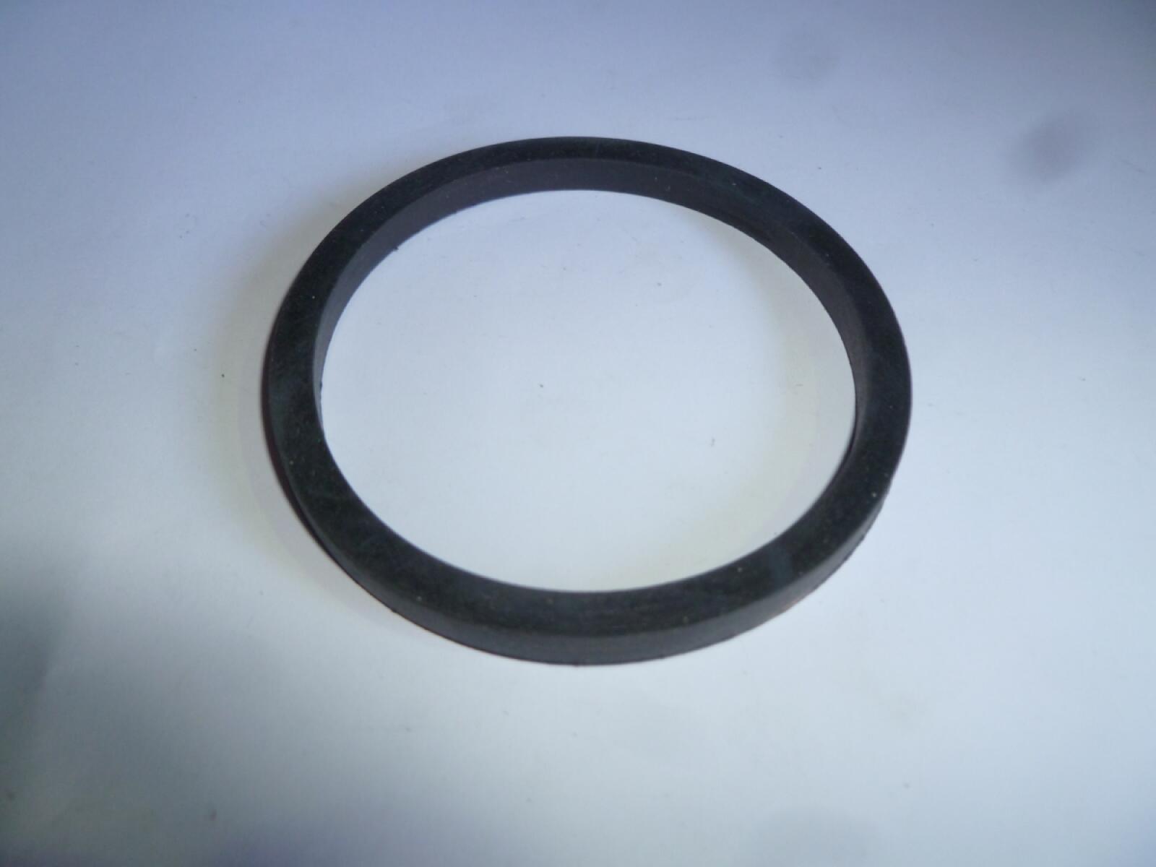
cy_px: 434
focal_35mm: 28
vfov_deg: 49.7
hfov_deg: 63.4
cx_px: 578
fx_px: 935
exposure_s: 1/30
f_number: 3.3
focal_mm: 5
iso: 125
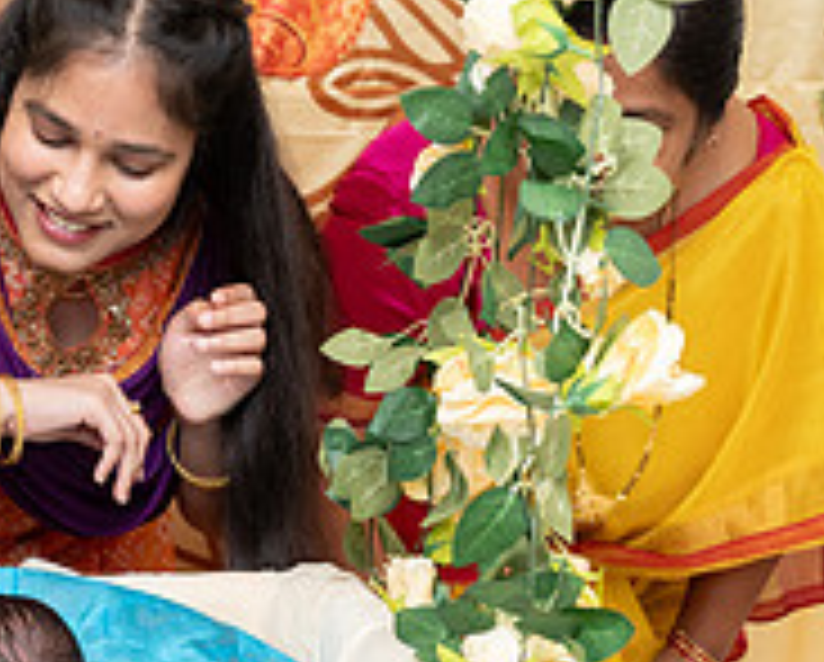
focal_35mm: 104
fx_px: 2540
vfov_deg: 14.8
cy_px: 173
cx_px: 77
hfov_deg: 18.1
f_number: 4
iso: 500
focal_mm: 35
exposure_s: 1/200
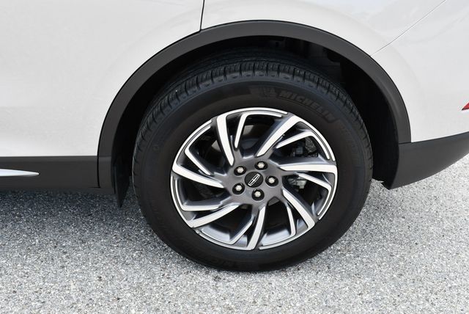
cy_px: 157
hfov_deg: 44.5
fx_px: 574
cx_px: 234
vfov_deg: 30.6
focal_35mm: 44
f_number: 5.6
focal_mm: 22
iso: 200
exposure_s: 1/250
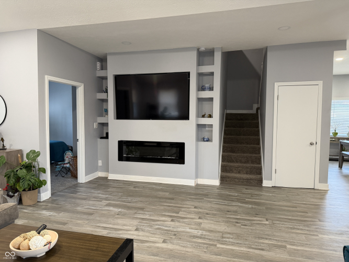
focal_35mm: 24
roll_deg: -1.1
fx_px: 242
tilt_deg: -3.6
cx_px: 174
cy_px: 131
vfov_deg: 56.8
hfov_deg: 71.6
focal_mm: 6.76
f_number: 1.78
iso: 250
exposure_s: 1/60
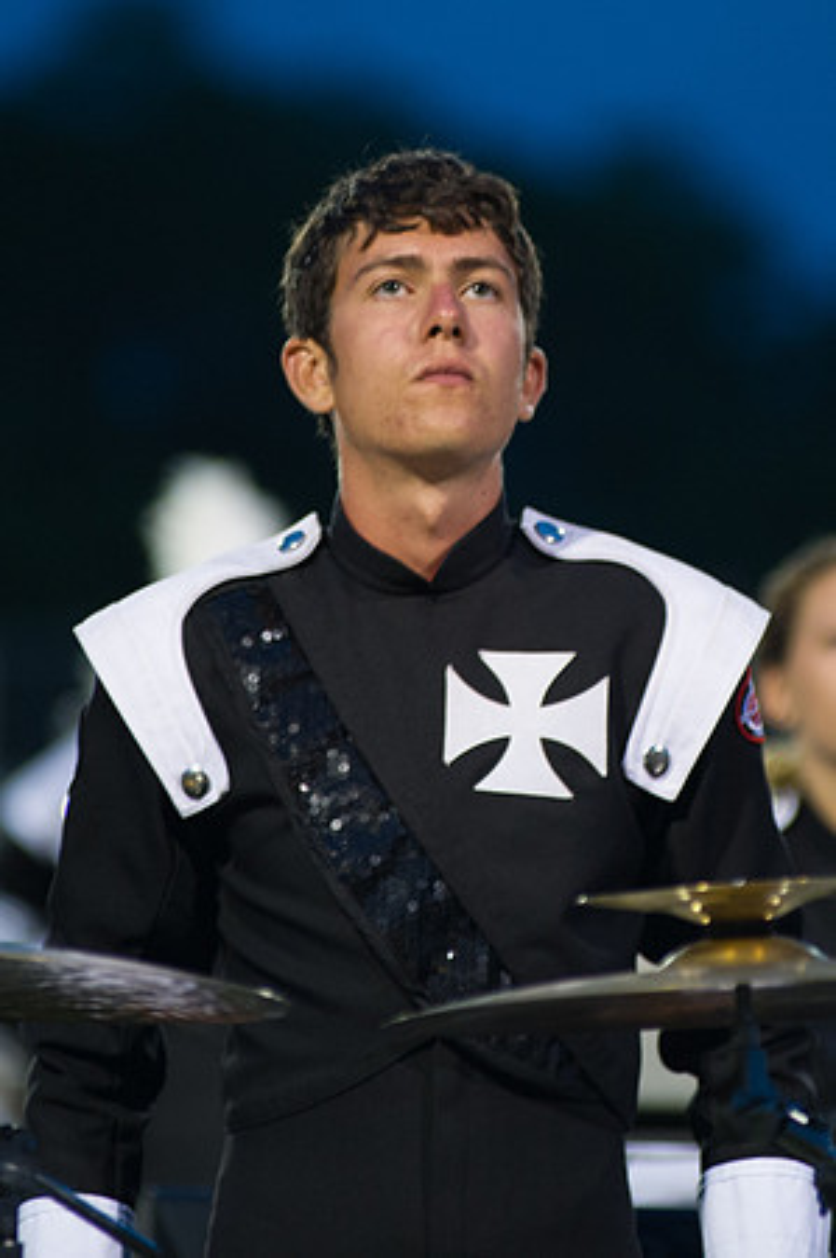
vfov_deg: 5.6
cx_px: 451
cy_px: 487
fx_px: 12859
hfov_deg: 3.7
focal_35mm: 368
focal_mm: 200
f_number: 2.8
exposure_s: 1/160
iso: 2000
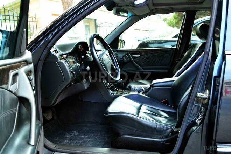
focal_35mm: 30
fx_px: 192
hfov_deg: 61.9
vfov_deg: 43.6
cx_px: 116
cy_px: 77
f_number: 5.6
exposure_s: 1/8
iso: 800
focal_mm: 20
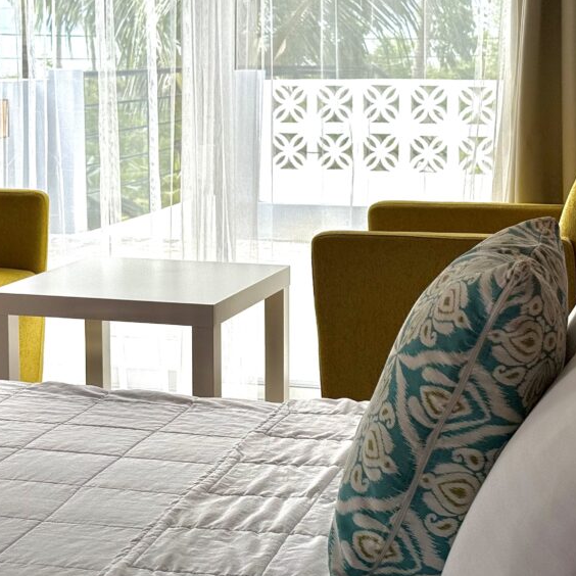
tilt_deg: -7.1
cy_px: 210
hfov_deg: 22.5
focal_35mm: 77
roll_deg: +0.4
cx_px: 280
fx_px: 1450
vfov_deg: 22.4
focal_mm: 6.76
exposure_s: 1/1041
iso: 64
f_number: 1.78
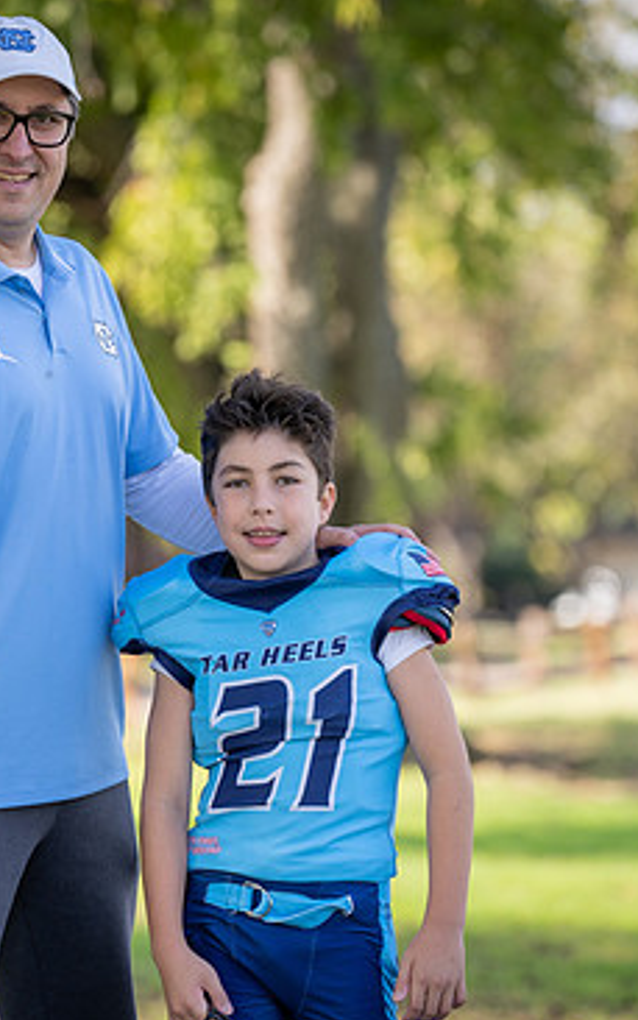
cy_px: 528
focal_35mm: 213
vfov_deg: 9.8
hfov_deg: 6.2
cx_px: 170
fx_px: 5921
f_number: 2.8
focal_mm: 132
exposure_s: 1/500
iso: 100
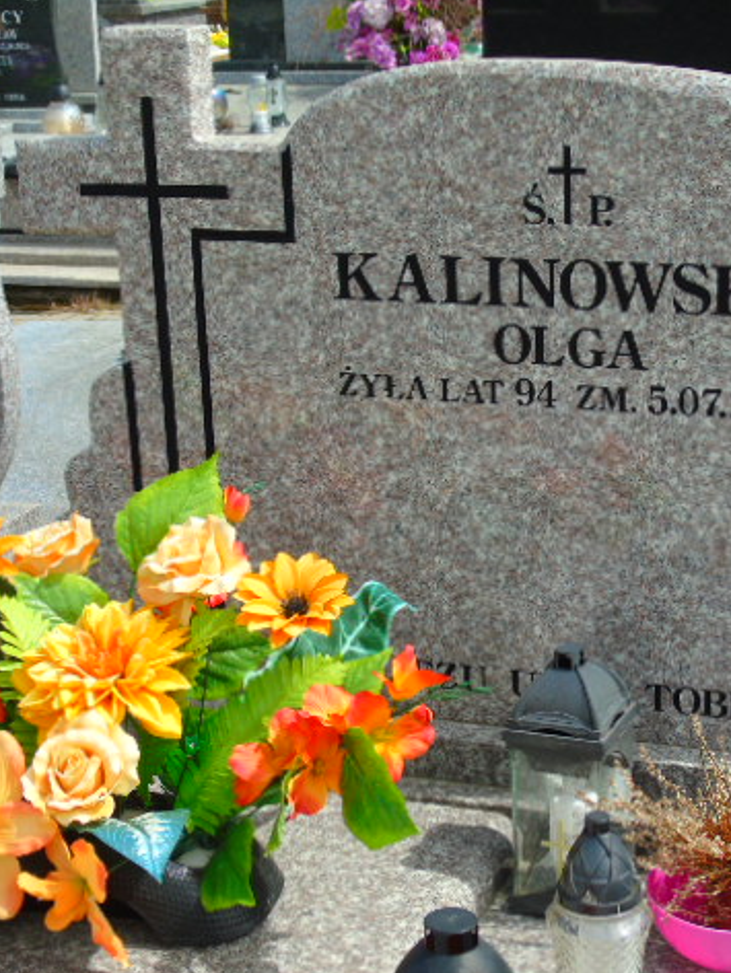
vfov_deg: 26.7
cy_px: 490
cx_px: 443
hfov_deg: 20.1
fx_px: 2055
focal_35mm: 73
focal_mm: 9.6
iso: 80
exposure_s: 1/500
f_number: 4.3
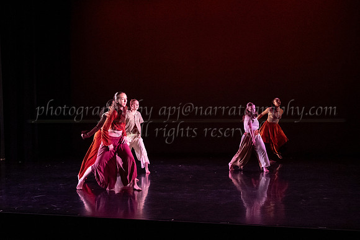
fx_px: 527
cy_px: 126
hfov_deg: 37.6
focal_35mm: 53
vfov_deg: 25.7
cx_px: 147
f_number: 4
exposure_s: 1/400
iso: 4000
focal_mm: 40
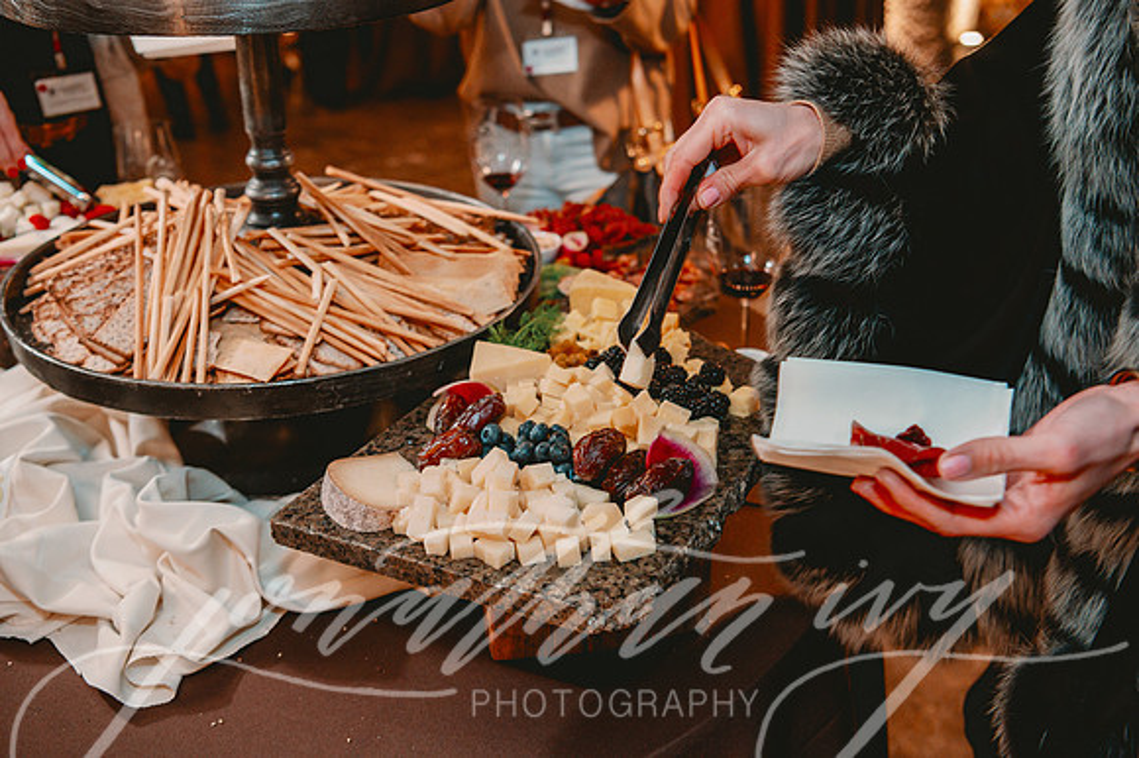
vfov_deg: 36.8
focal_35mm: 36
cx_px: 570
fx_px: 1138
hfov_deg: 53.2
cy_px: 379
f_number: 4
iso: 2000
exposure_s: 1/60
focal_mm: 36
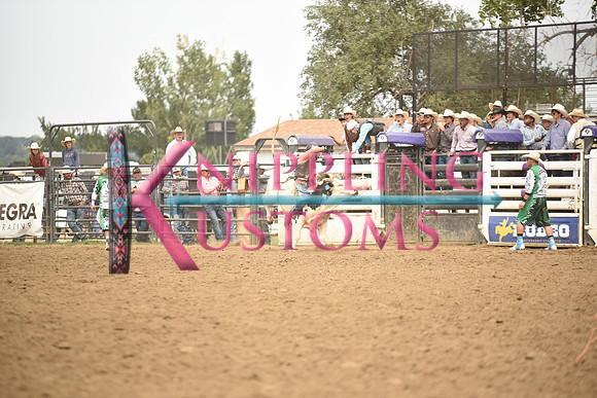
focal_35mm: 200
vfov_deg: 6.9
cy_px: 199
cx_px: 298
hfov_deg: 10.3
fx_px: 3317
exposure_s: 1/4000
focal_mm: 200
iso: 800
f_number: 2.8
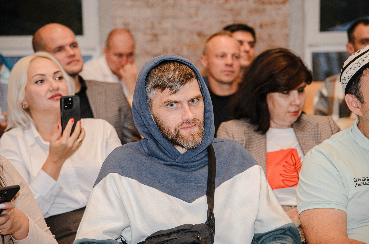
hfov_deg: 13.1
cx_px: 184
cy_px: 122
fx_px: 1611
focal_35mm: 158
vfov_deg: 8.7
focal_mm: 105
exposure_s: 1/160
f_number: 4.8
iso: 800
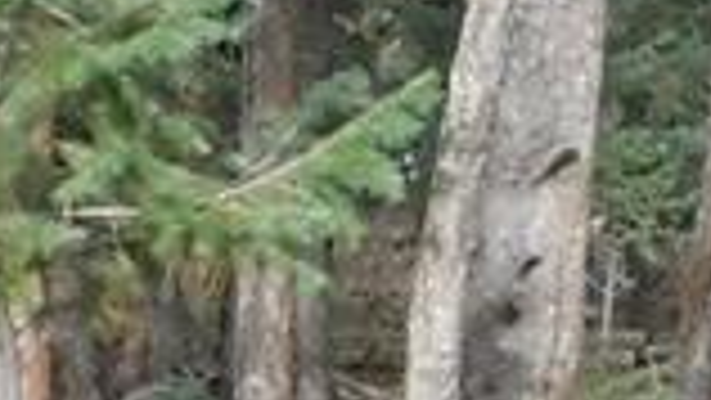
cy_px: 7
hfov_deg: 12.7
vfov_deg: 7.5
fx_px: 3055
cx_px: 1017
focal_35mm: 162
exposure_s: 1/1250
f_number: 3
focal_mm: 4
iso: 800
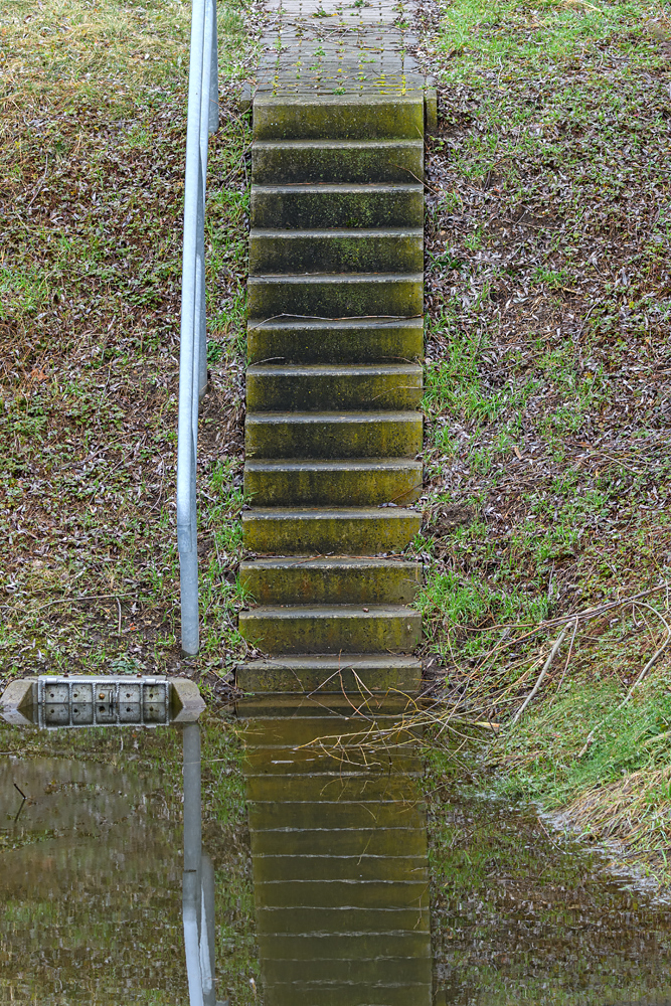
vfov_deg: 9.1
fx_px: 6288
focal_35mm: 225
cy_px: 503
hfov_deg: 6.1
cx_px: 336
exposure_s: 1/80
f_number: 7.1
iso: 400
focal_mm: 150
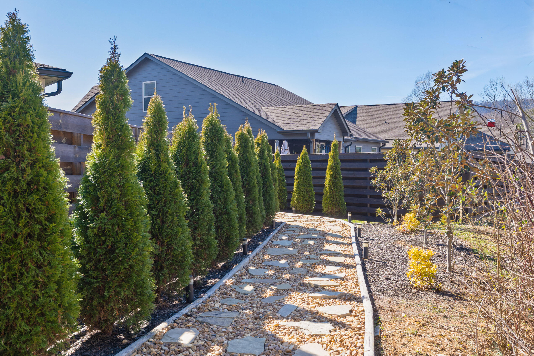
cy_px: 178
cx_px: 267
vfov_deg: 37.8
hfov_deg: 54.4
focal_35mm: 35
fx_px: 519
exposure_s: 1/250
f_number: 7.1
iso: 320
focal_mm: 35
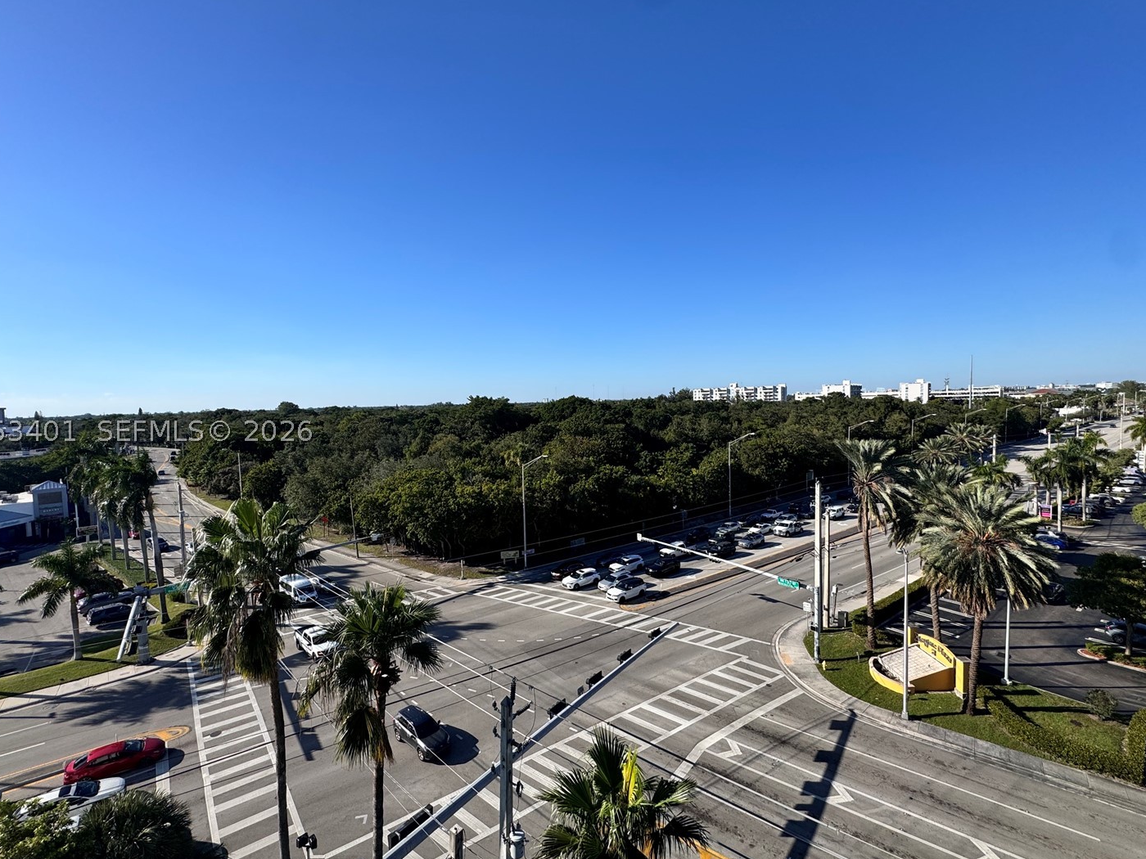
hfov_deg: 94.5
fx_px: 530
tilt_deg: -4.8
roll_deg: +0.4
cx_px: 564
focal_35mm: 16
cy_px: 431
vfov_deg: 78.1
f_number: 2.2
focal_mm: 2.22
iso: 50
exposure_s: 1/2028
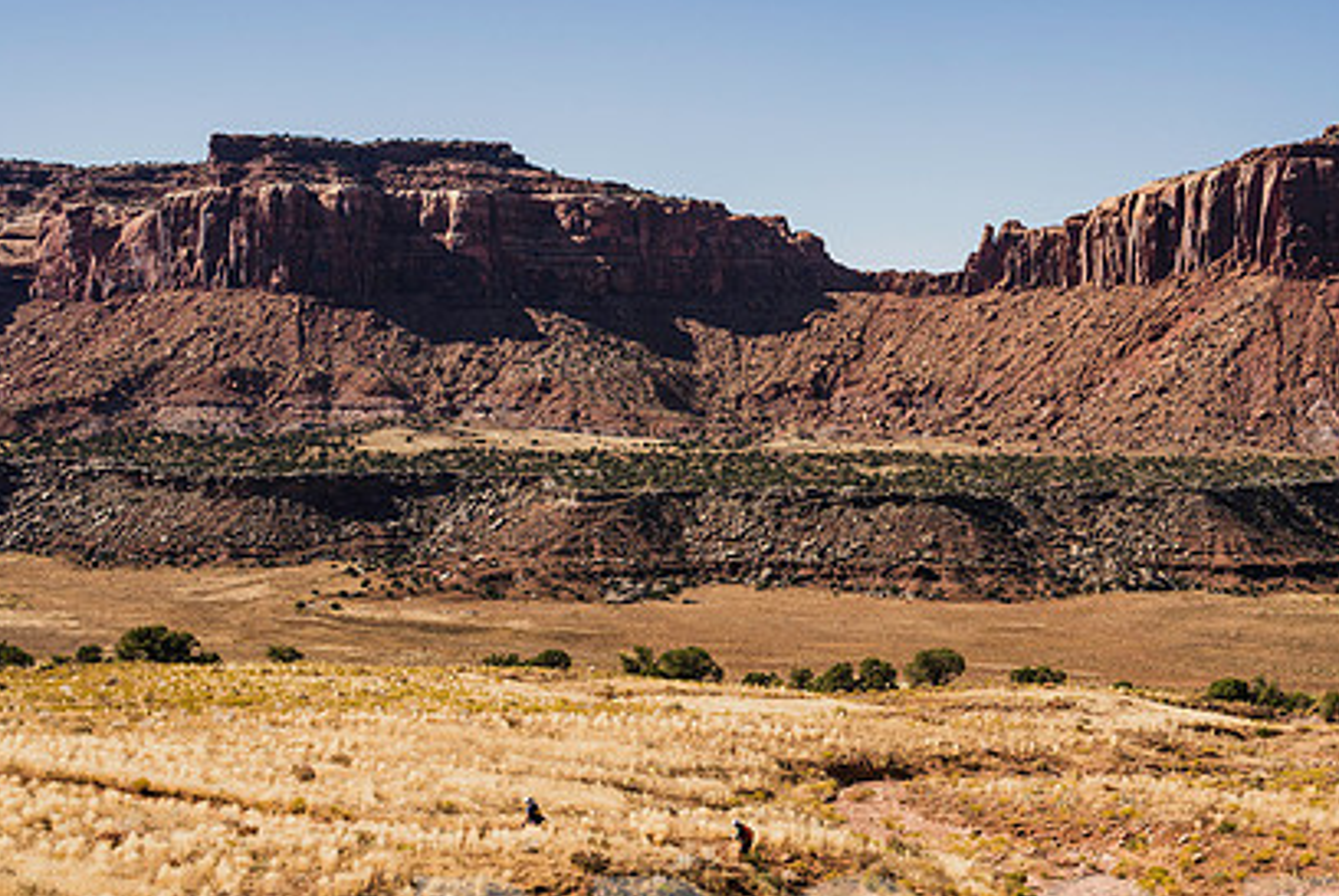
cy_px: 596
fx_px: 2644
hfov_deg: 28.3
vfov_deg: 19.2
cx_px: 886
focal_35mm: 71
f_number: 7.1
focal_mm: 50
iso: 160
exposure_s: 1/640
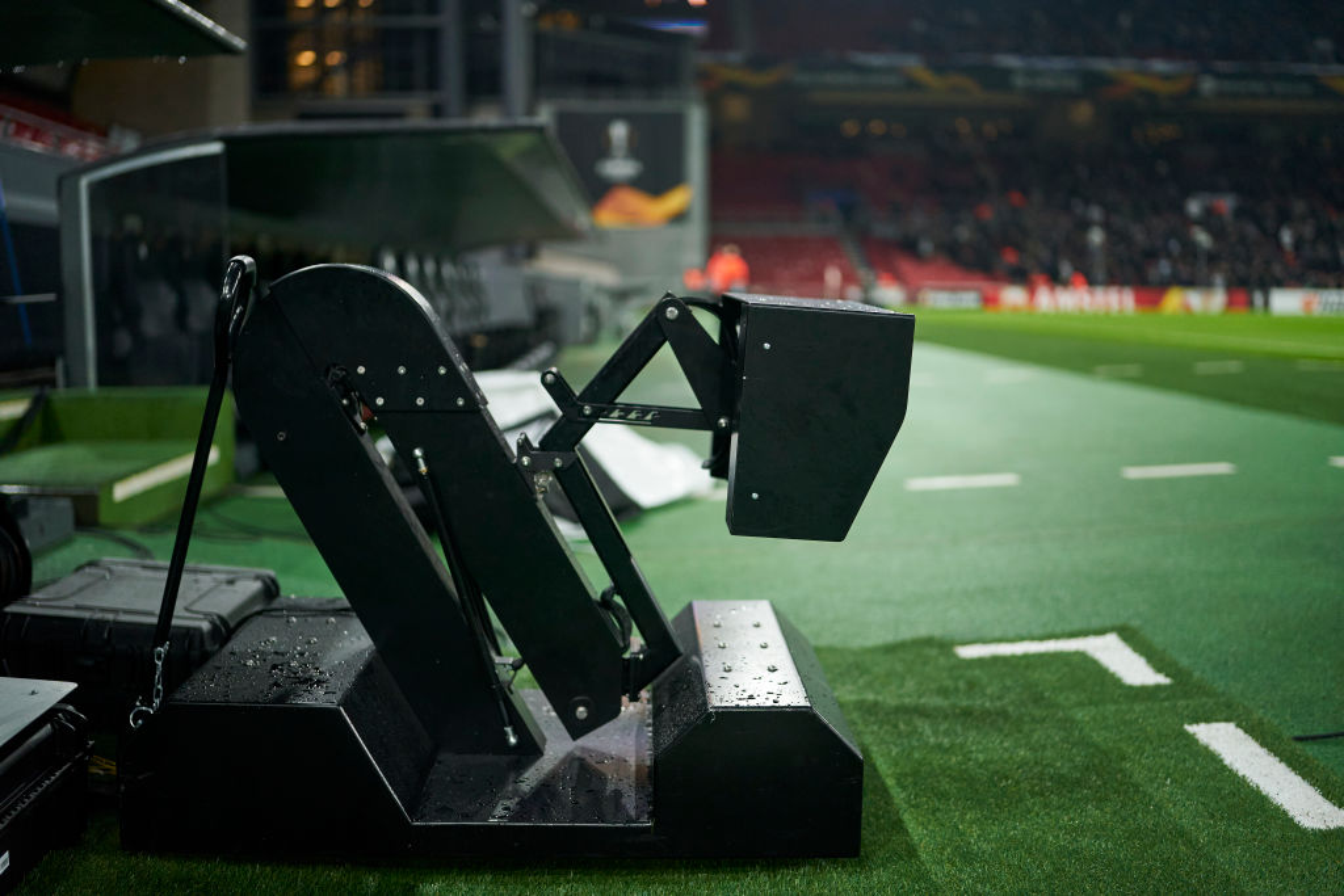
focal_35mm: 35
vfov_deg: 37.9
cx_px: 672
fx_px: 1307
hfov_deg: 54.4
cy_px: 448
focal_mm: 35
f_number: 1.2
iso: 1250
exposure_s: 1/5000
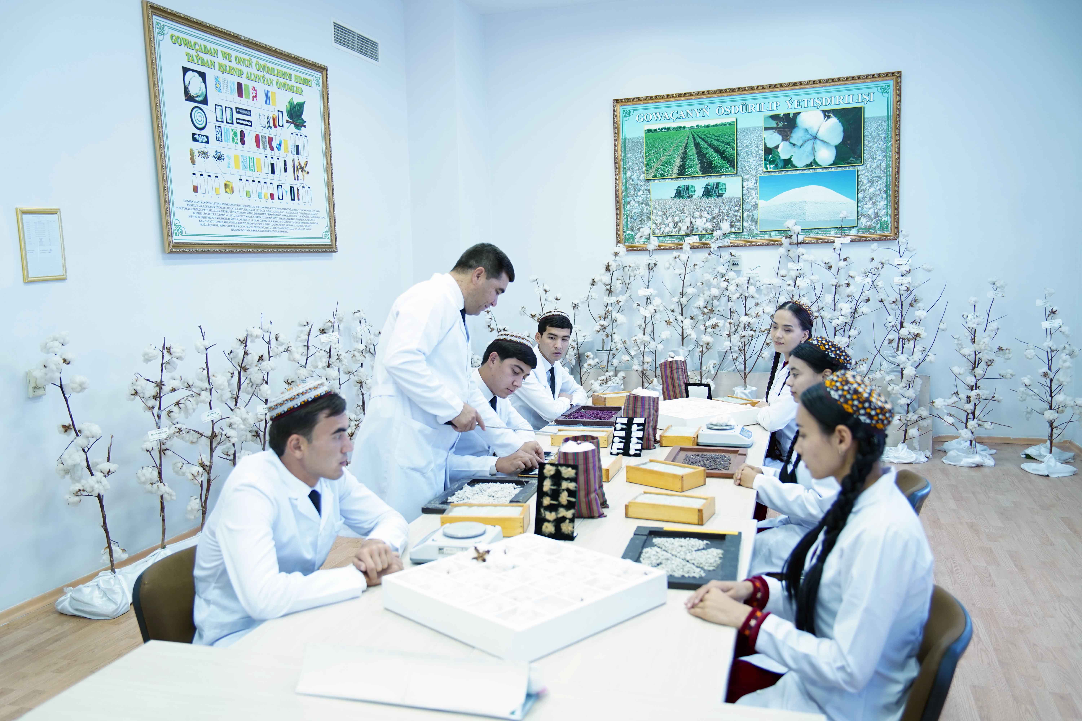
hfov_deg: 61.9
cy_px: 360
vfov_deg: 43.6
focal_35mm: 30
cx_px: 541
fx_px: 902
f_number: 2.8
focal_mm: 30
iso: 800
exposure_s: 1/50
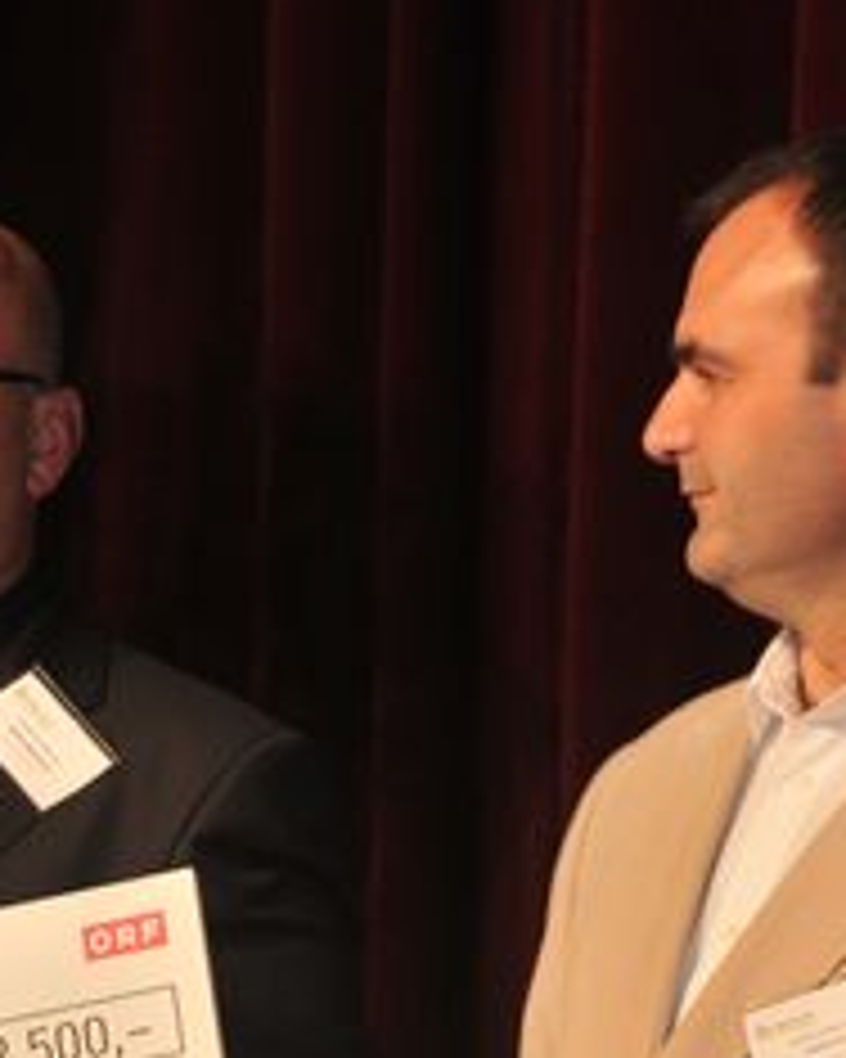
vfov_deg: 6.3
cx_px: -117
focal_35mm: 306
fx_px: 9577
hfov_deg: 5.0
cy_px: 711
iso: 400
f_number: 5.6
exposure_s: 1/30
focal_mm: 100
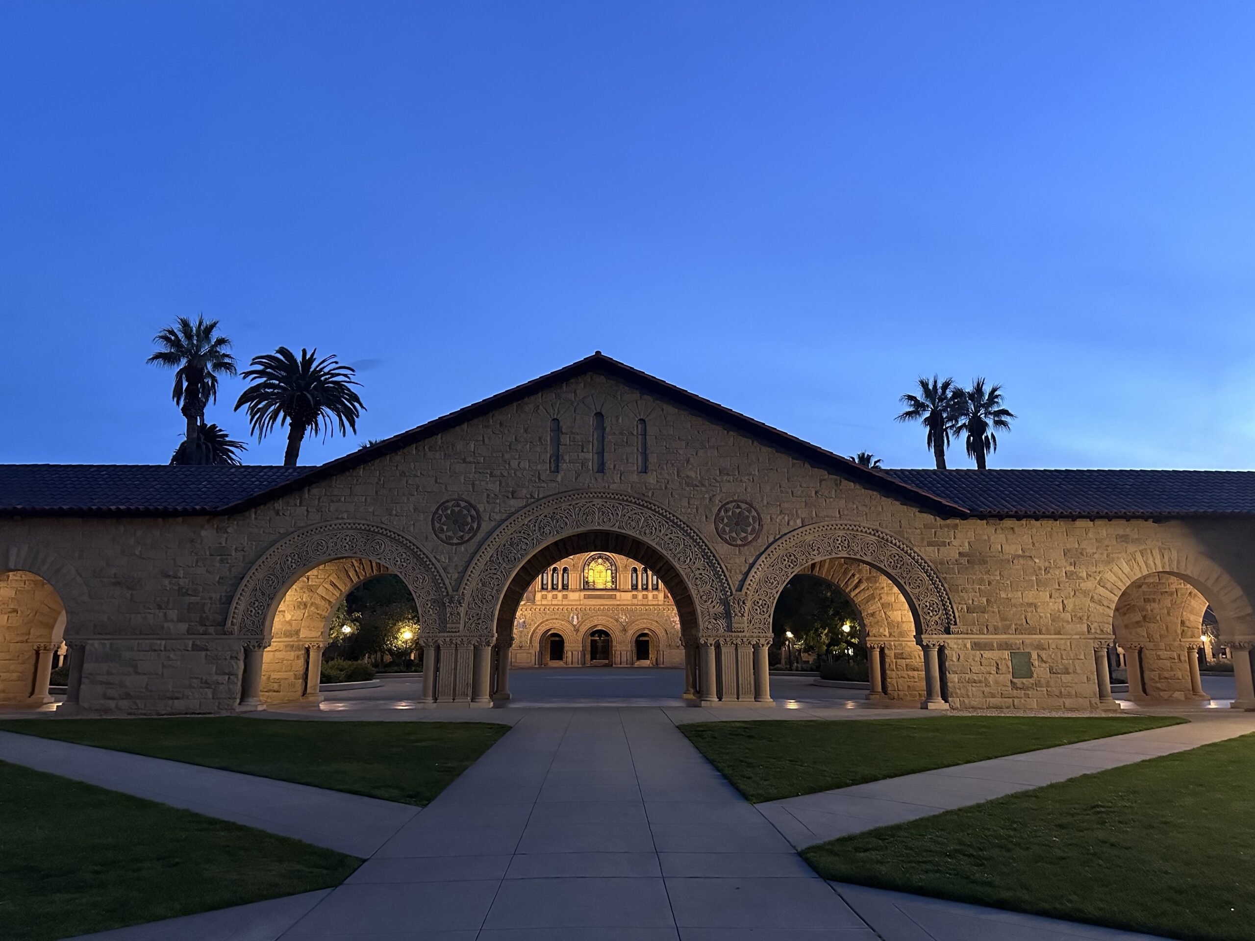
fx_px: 870
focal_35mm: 24
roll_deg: +0.1
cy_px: 470
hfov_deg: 71.6
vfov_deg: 56.8
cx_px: 628
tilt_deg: +11.6
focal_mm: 6.86
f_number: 1.78
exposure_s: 1/40
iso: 800
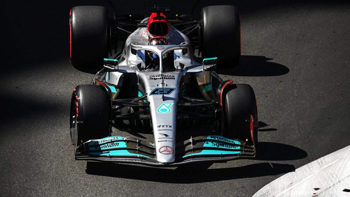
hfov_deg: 5.3
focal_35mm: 409
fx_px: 3796
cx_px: 173
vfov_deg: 3.0
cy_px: 84
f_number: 7.1
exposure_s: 1/2000
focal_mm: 380
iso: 400
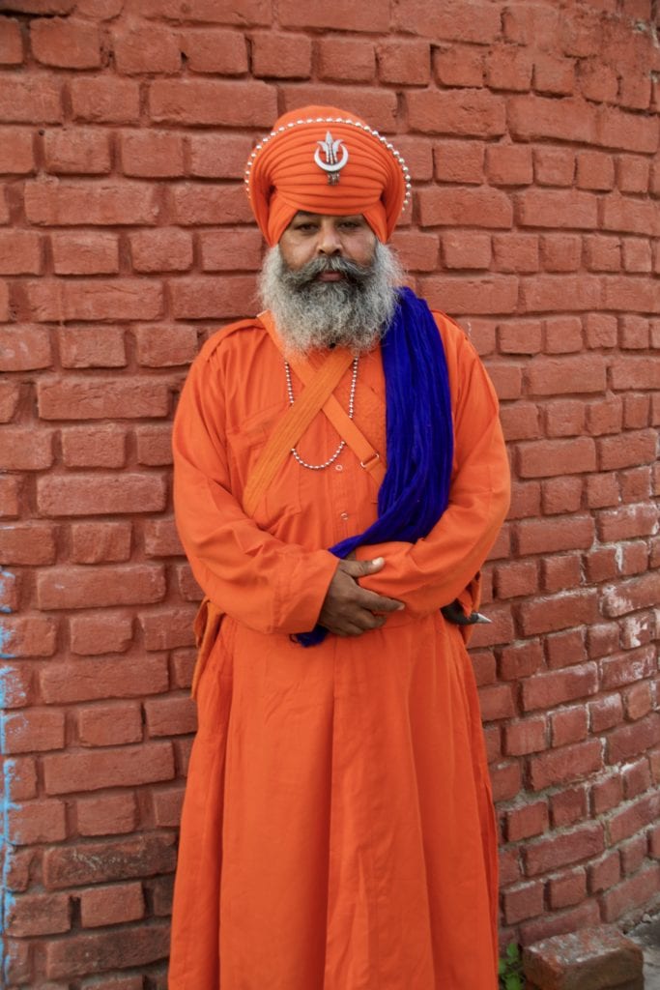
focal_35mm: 48
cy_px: 495
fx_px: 1319
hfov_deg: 28.1
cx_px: 330
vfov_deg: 41.1
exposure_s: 1/60
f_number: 6.3
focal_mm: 32
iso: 200
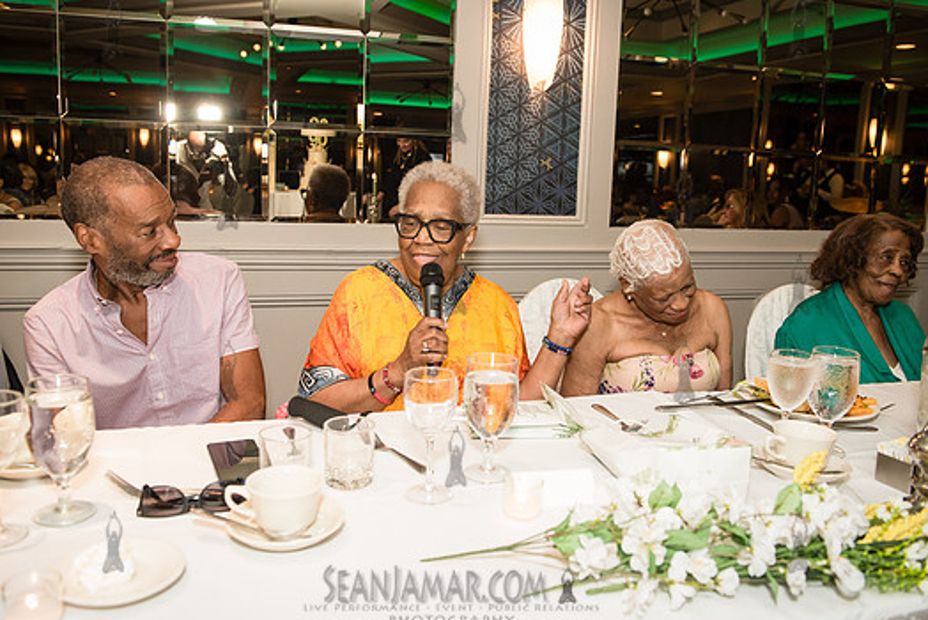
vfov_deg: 42.3
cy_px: 284
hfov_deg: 60.3
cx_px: 455
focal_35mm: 31
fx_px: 800
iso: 1600
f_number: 3.5
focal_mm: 28
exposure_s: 1/200
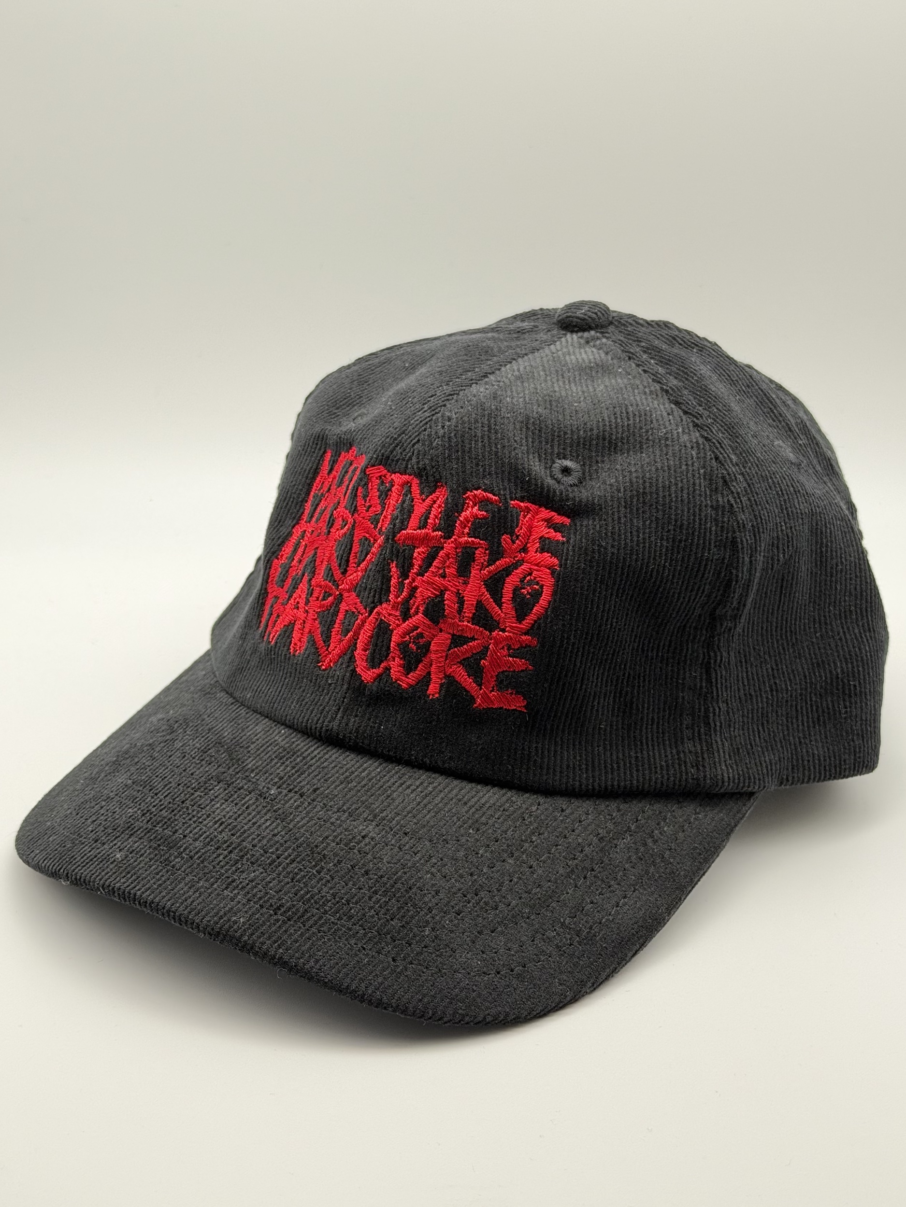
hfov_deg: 30.3
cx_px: 453
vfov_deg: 39.7
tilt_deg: -20.8
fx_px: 1675
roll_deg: -2.4
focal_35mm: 48
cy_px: 604
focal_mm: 6.76
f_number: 1.78
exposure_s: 1/379
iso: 80
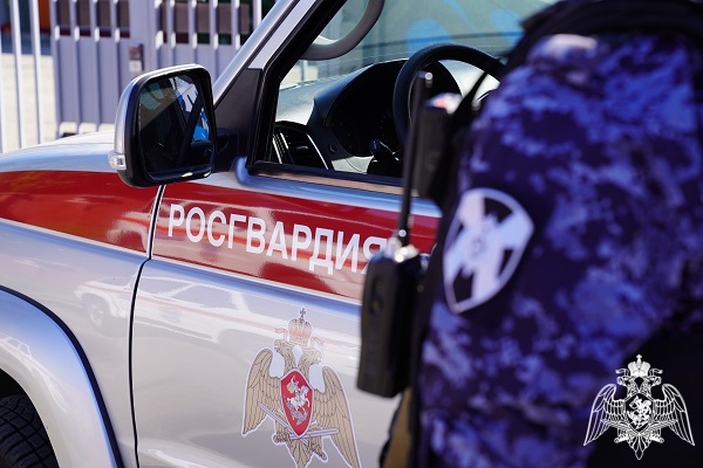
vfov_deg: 19.5
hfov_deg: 28.8
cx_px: 352
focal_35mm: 70
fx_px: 1367
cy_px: 234
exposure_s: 1/160
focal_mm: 70
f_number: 5.6
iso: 100
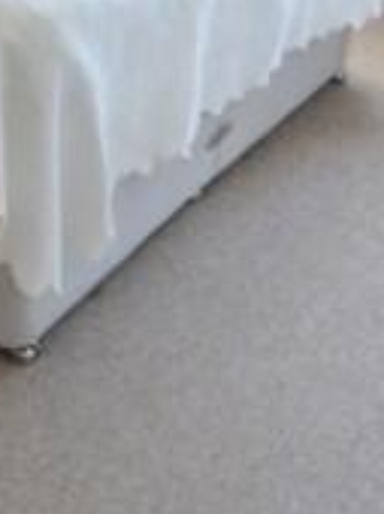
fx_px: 1290
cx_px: -190
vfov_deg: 21.1
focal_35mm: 87
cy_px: -86
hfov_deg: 15.6
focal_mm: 10
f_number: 8
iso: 400
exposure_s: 1/6
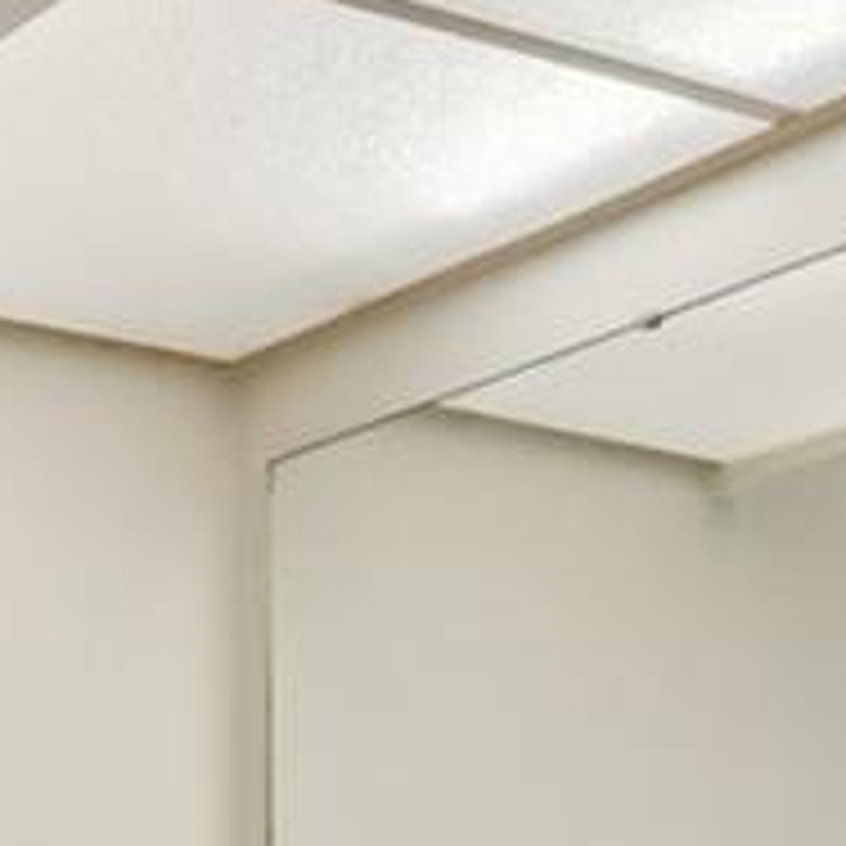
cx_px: -166
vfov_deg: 15.9
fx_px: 2793
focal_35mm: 101
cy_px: 1231
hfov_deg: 16.5
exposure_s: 1/80
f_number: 8
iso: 400
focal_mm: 14
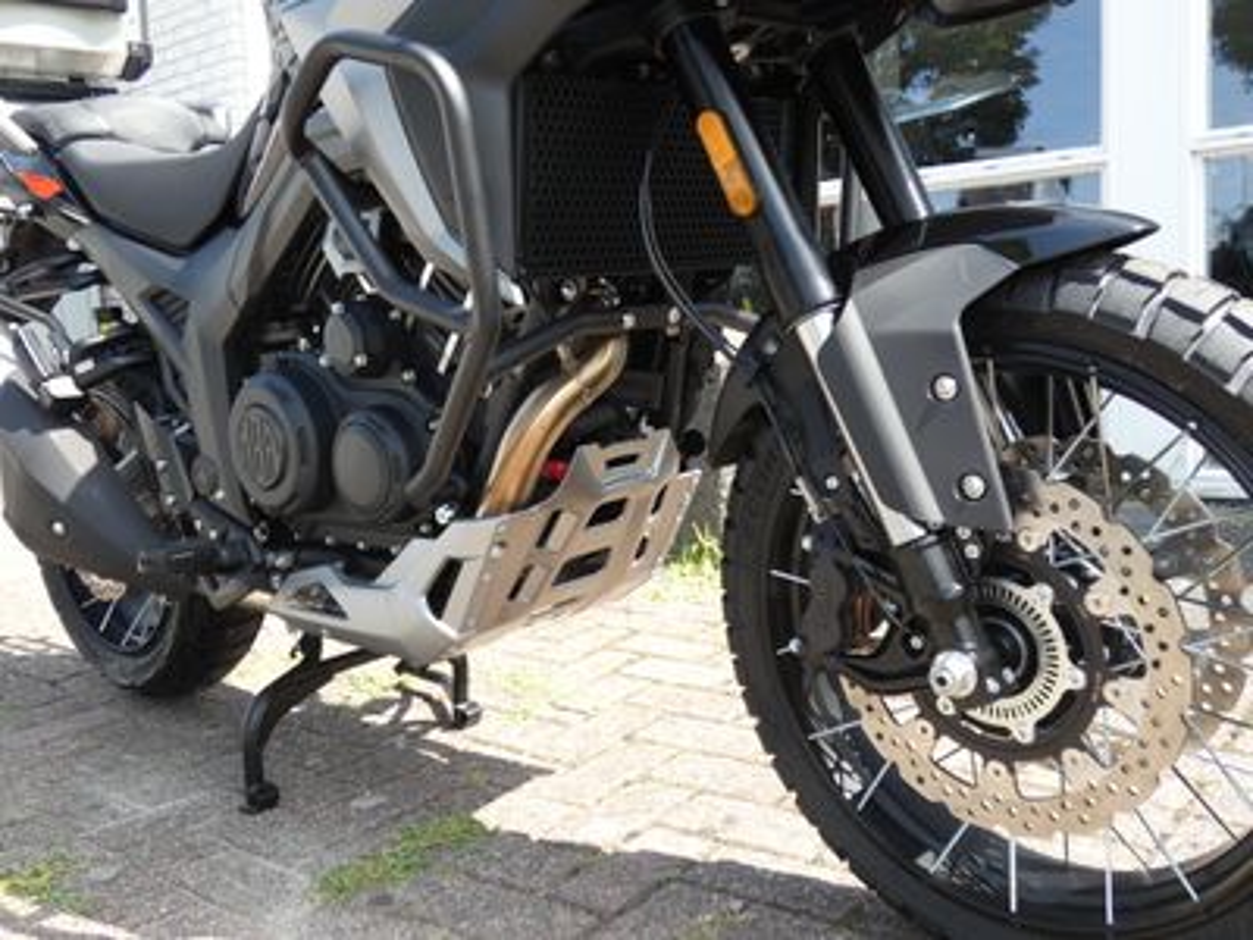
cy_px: 470
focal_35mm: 33
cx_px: 626
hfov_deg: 55.4
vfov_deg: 42.9
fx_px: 1195
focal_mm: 6
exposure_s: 1/160
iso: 80
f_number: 3.4
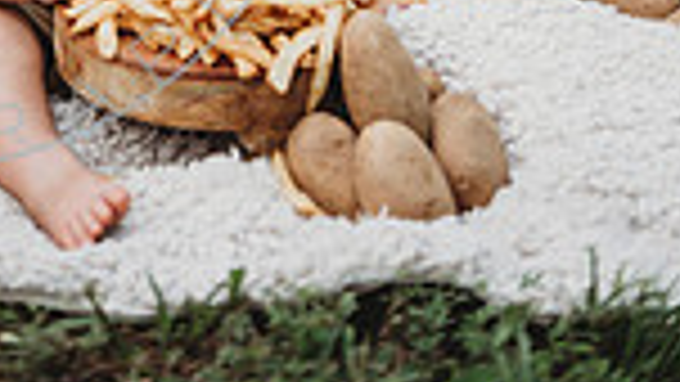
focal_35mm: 100
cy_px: -589
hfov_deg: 21.0
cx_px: 117
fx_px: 1803
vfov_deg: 10.2
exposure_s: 1/320
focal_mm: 32
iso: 100
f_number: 2.8
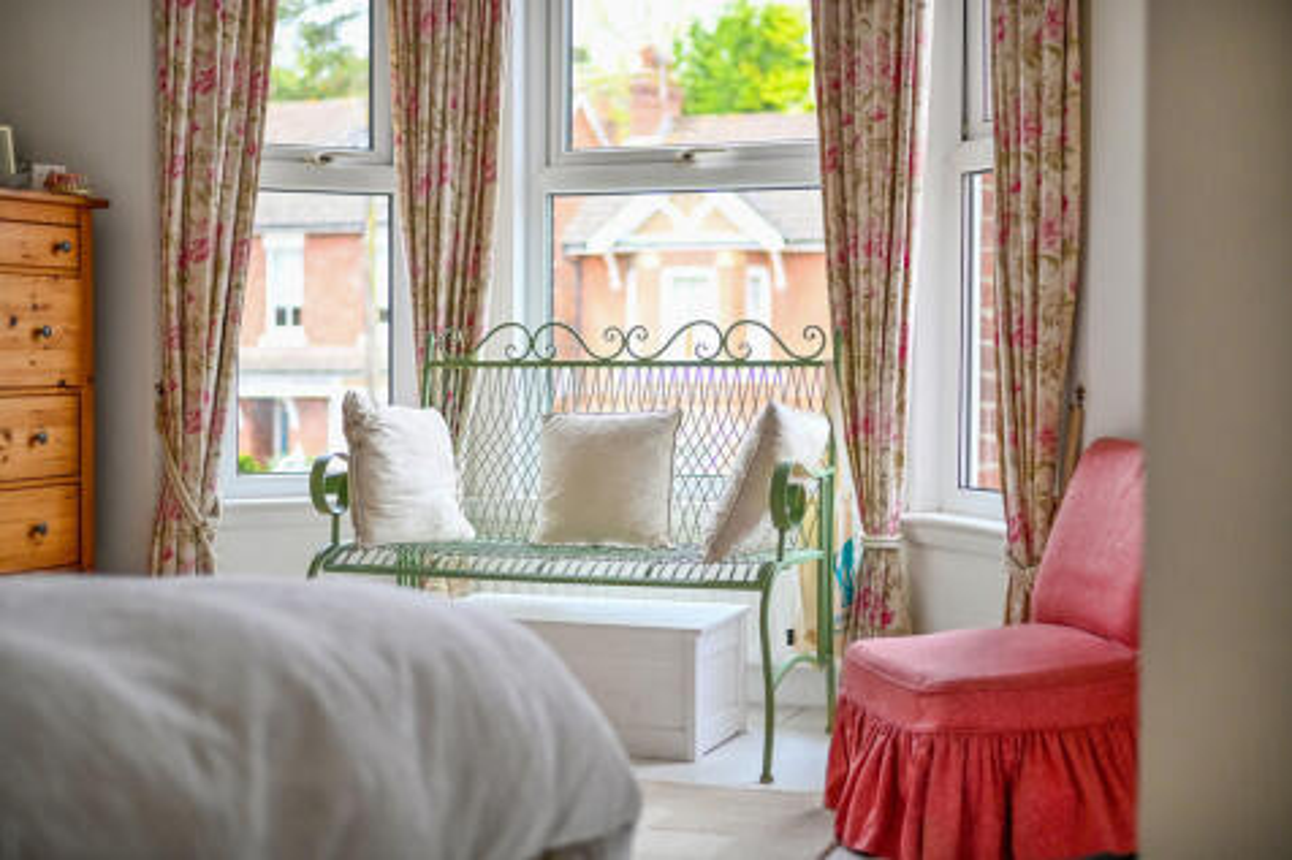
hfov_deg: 39.6
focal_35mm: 50
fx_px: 1794
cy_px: 430
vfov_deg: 27.0
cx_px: 646
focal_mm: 50
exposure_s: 1/1250
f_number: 1.8
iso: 400
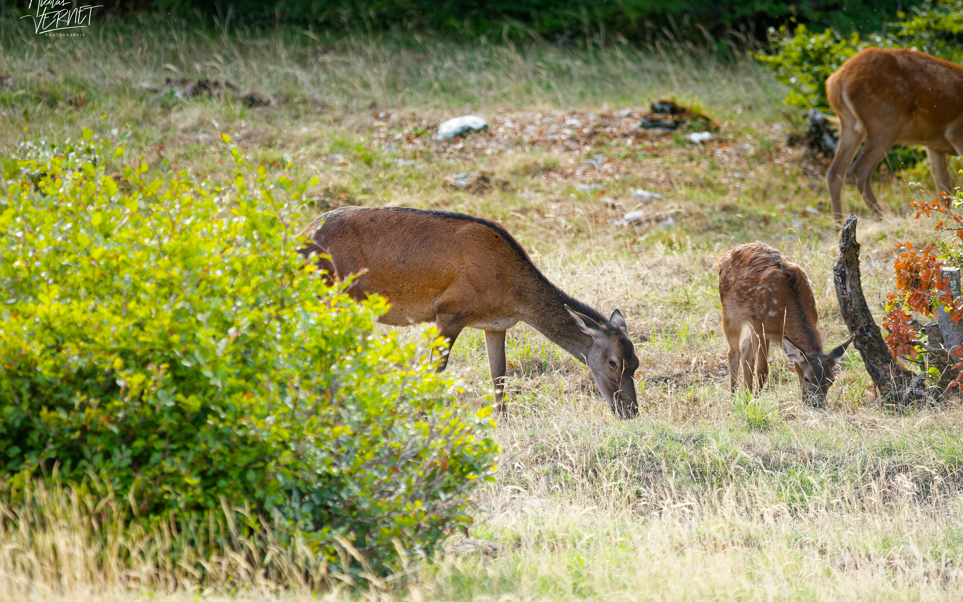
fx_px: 20077
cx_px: 481
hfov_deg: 2.7
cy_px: 293
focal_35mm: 765
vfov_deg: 1.7
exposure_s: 1/500
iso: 3200
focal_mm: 500
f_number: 6.3
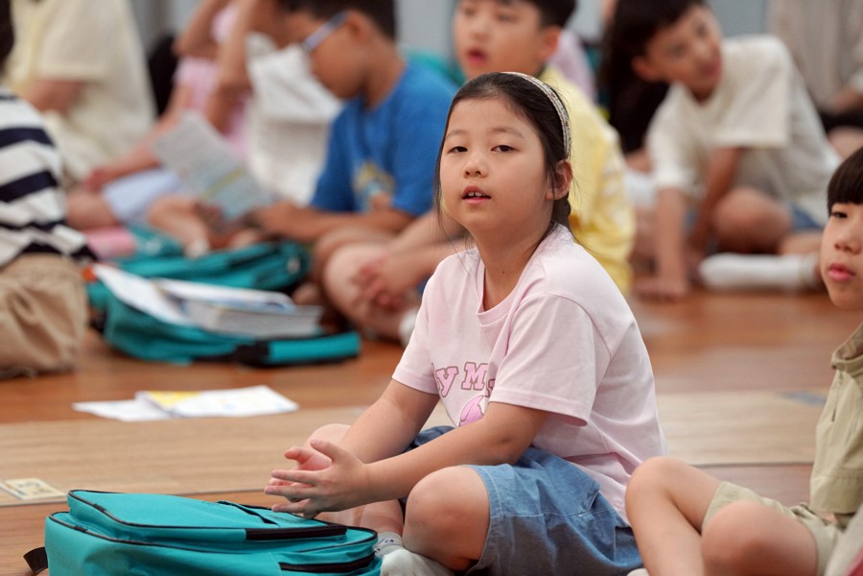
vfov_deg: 6.9
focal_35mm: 200
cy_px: 288
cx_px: 432
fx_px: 4794
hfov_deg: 10.3
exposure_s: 1/250
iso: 2000
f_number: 4
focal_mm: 200
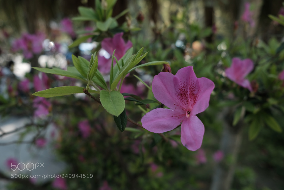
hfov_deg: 54.4
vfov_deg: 37.9
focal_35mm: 35
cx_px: 142
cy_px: 95
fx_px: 276
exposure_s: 1/500
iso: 200
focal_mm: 23
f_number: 4
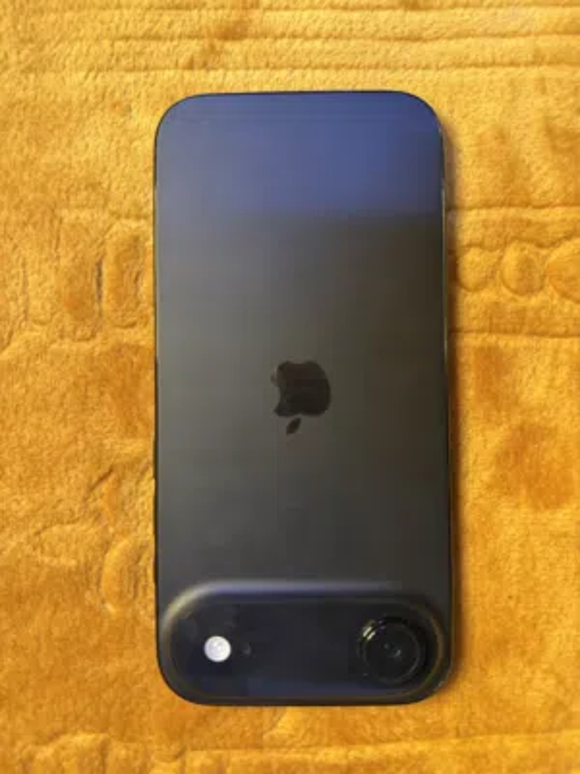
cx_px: 290
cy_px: 387
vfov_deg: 71.6
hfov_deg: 56.8
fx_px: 536
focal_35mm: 24
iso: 500
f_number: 1.78
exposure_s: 1/50
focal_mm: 6.76
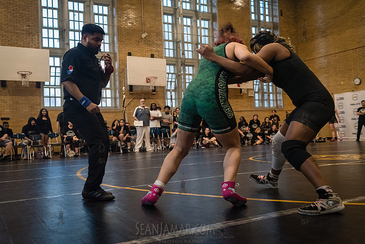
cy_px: 122
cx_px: 182
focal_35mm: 35
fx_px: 355
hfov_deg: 54.4
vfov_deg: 37.9
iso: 5000
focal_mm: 35
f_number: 4
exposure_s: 1/400
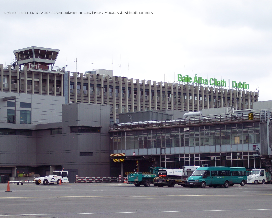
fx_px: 765
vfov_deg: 16.2
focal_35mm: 95
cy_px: 109
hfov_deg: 20.2
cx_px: 138
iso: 100
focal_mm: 18.7
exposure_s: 1/250
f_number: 4.1
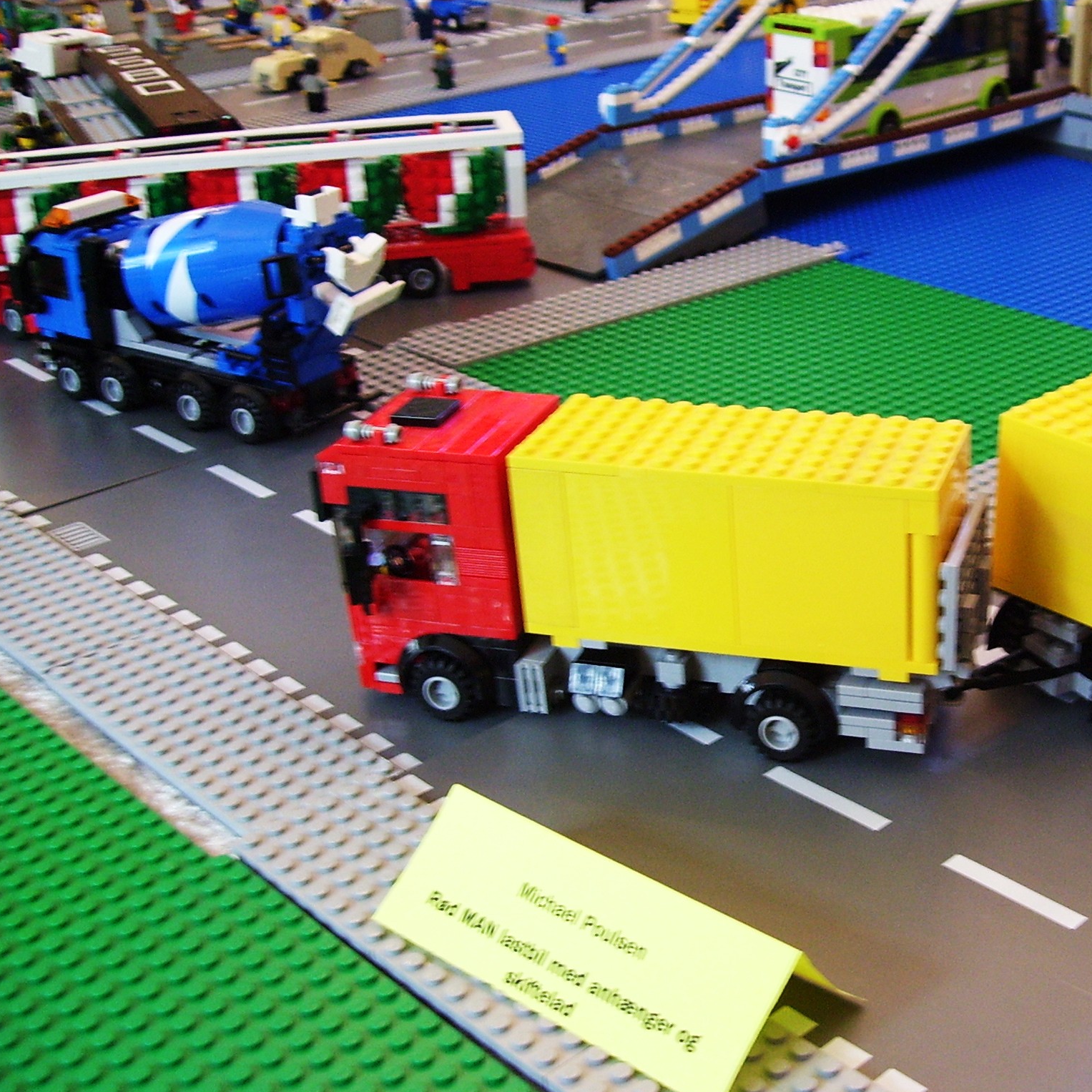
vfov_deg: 35.3
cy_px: 594
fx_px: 1713
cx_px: 820
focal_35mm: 48
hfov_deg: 34.6
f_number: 2.7
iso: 160
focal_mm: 6
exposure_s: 1/15
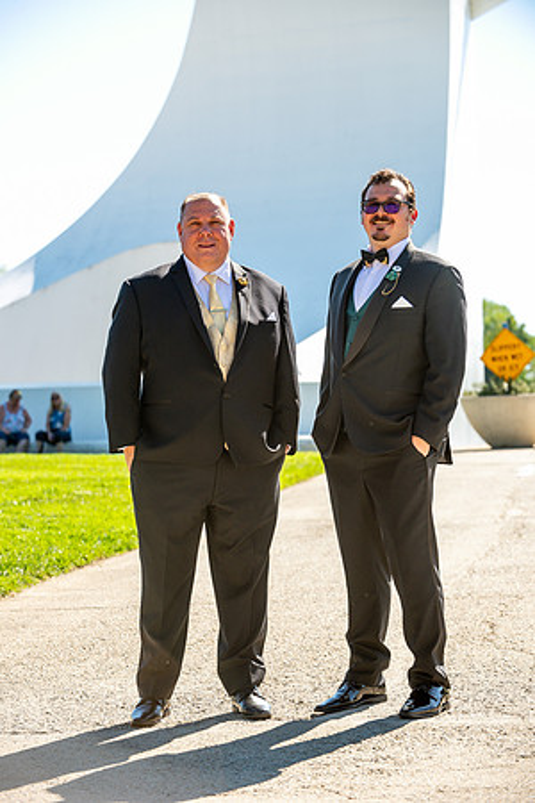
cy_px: 402
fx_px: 2340
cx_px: 268
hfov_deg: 13.0
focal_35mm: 105
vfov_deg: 19.5
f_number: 5.6
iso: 400
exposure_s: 1/800
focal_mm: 105
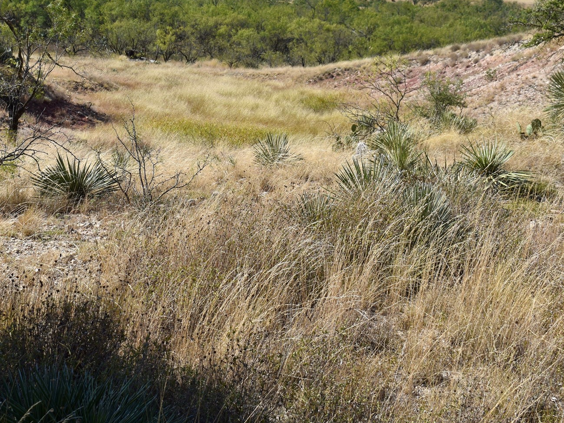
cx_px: 159
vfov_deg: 17.9
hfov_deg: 23.7
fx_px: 1336
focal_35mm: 82
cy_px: 138
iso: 100
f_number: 9
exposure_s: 1/320
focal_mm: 34
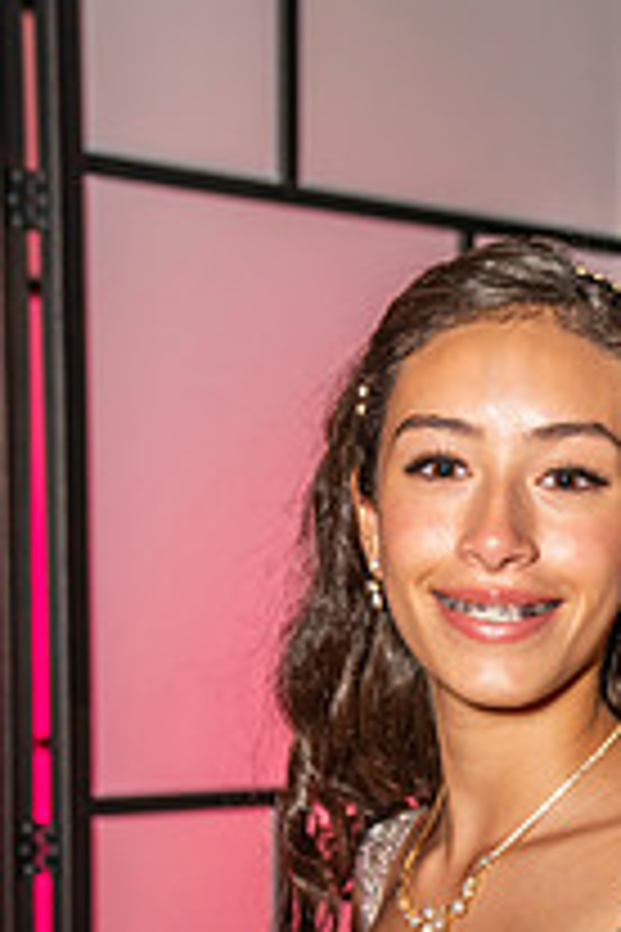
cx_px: 459
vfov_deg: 22.0
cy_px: 950
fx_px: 2303
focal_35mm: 89
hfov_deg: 15.3
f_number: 4
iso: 1000
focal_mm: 41
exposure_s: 1/160
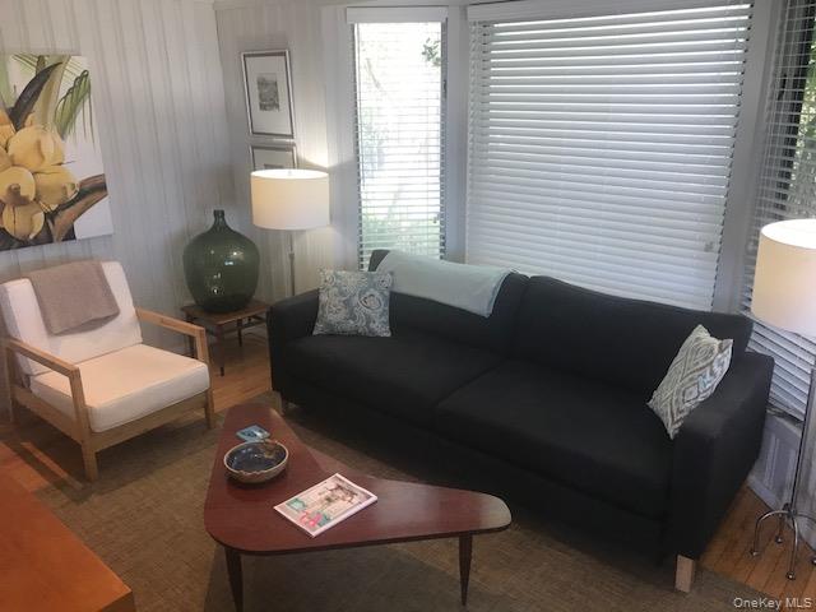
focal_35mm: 28
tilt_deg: -17.9
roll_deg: +0.7
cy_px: 306
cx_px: 408
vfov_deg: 49.7
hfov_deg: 63.4
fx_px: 660
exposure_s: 1/30
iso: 25
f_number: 1.8
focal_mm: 3.99
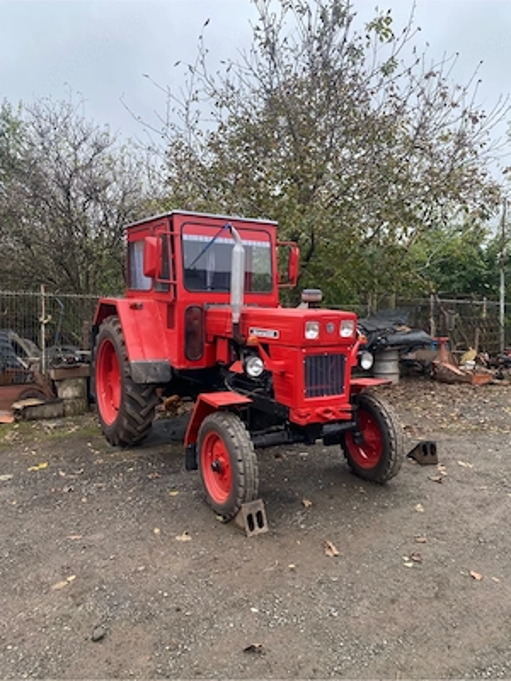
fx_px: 512
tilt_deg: -0.7
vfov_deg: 67.3
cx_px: 256
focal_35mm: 26
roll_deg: +0.0
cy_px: 340
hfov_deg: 53.1
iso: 32
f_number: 1.8
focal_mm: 4.25
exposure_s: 1/323
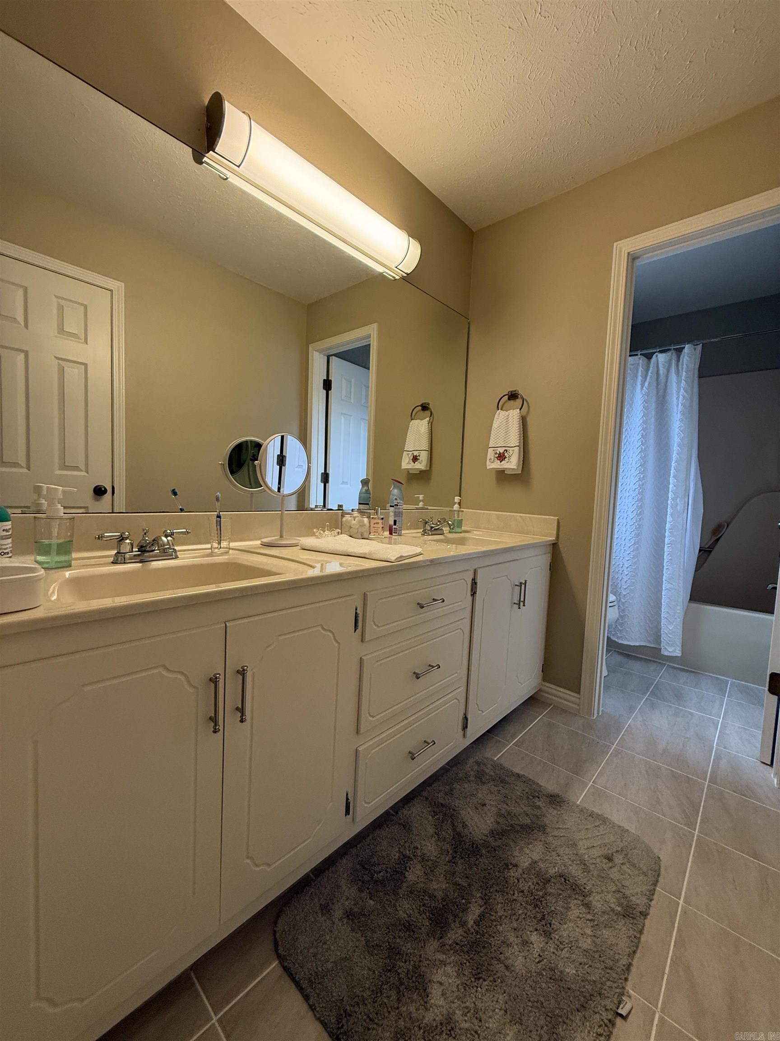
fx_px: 421
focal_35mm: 14
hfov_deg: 85.7
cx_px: 390
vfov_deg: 102.1
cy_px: 520
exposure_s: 1/120
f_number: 2.2
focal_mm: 2.22
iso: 250
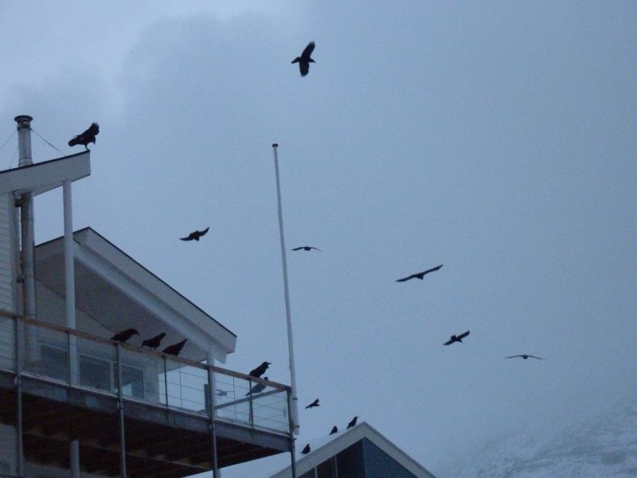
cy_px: 239
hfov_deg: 18.9
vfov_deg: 14.2
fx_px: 1914
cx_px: 318
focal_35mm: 104
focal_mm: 17
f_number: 4.3
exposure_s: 1/125
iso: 640
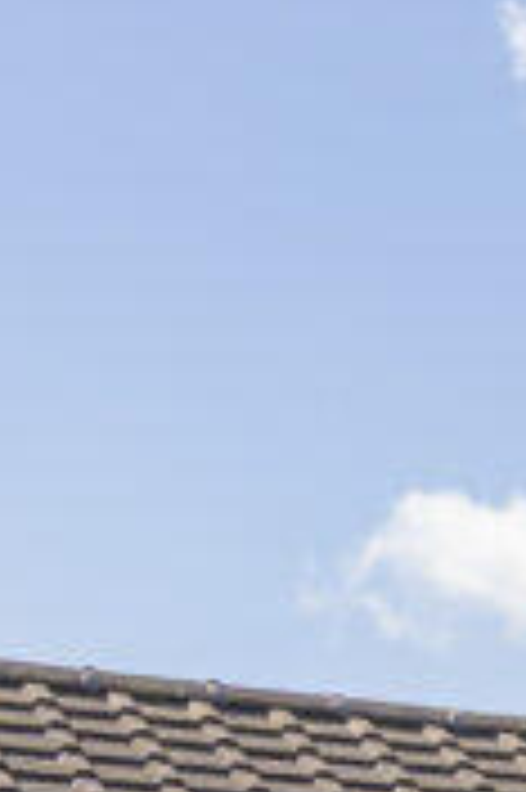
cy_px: 1492
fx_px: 3074
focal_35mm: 140
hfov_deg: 8.1
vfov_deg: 13.1
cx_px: 1681
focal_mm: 24
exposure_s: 1/200
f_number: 8
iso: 100
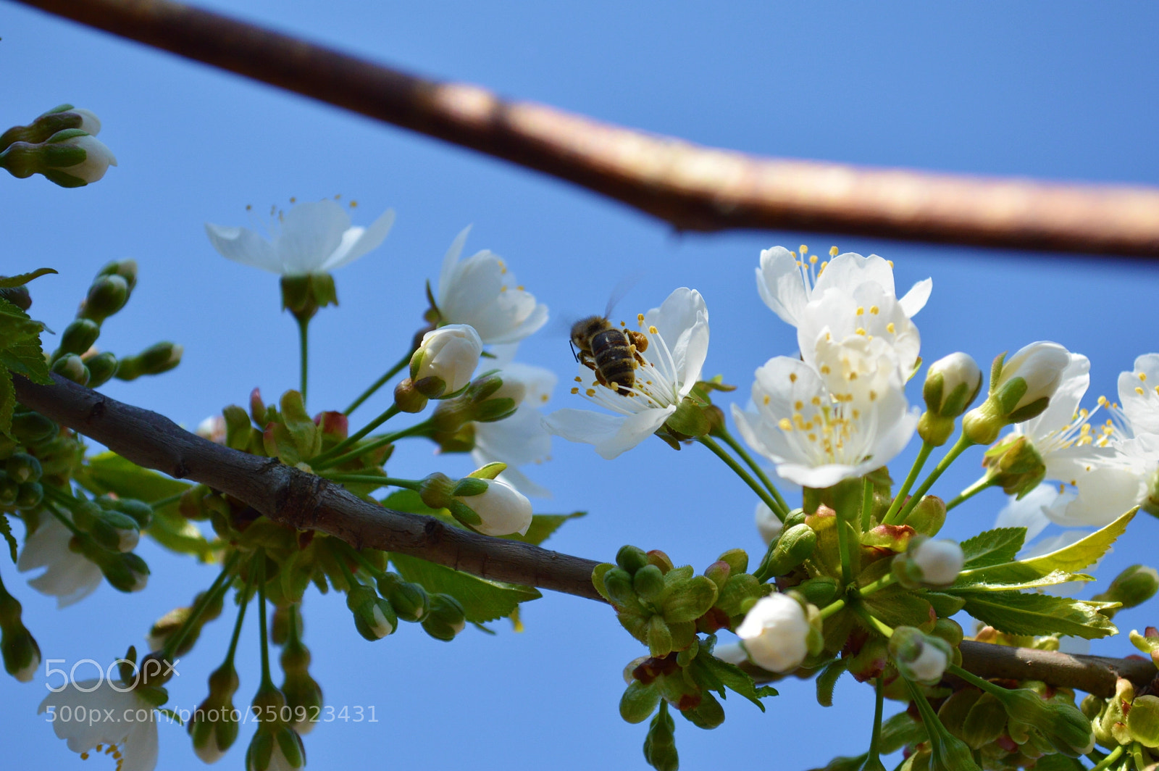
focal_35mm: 82
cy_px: 386
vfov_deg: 16.5
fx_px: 2654
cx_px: 580
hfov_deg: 24.6
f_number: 7.1
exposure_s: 1/1250
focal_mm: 55
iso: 400
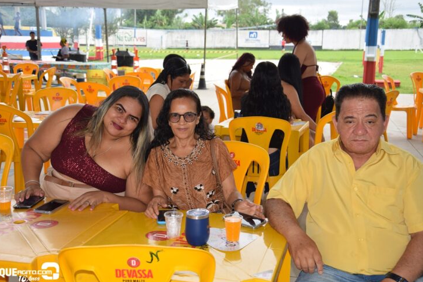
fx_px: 576
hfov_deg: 40.3
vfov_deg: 27.5
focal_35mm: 49
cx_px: 208
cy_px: 143
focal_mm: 32
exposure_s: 1/125
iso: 125
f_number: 5.6
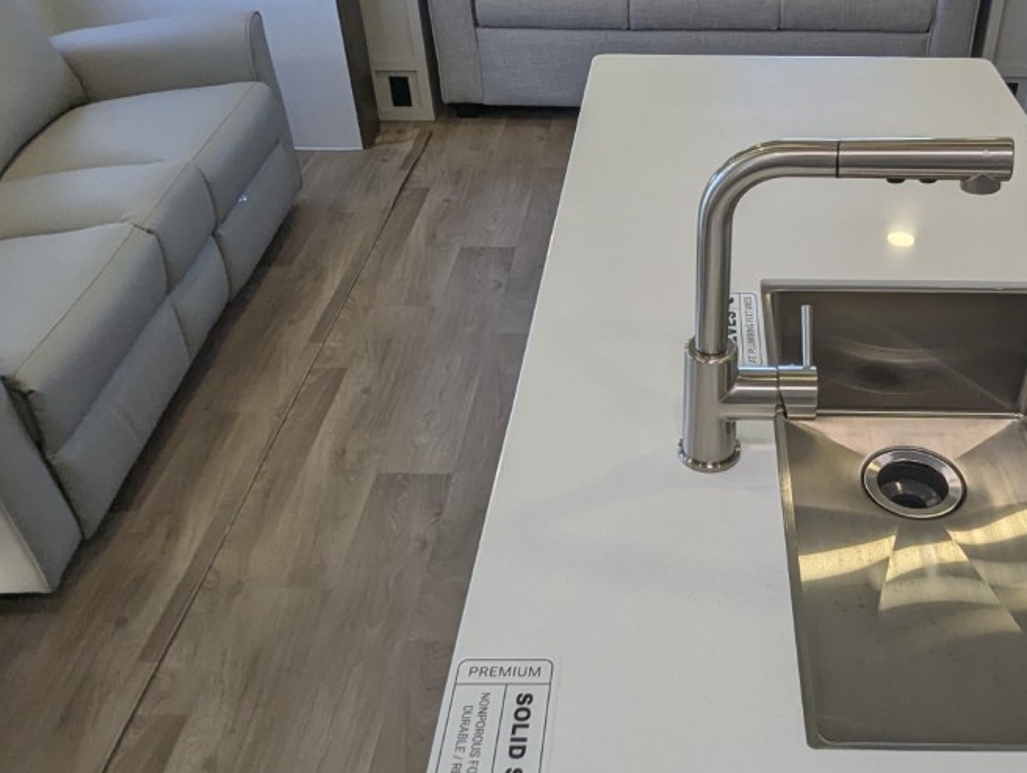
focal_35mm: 34
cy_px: 338
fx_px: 1010
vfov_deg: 41.8
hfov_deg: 52.8
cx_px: 690
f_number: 2.2
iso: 89
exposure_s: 1/186
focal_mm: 2.35
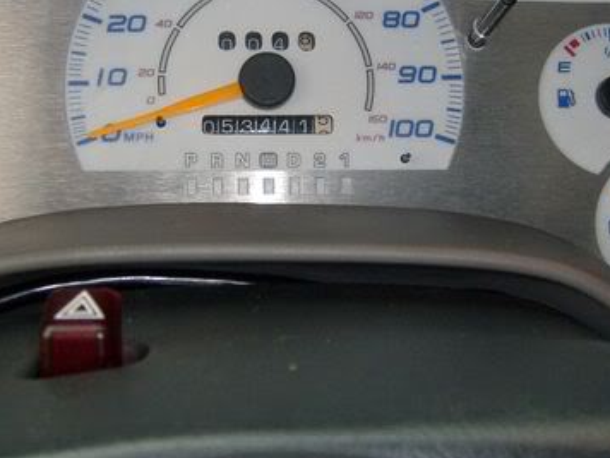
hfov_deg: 32.7
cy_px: 163
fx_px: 1040
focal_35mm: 59
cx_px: 266
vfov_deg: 24.7
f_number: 2.8
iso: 100
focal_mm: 5.8
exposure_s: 1/45
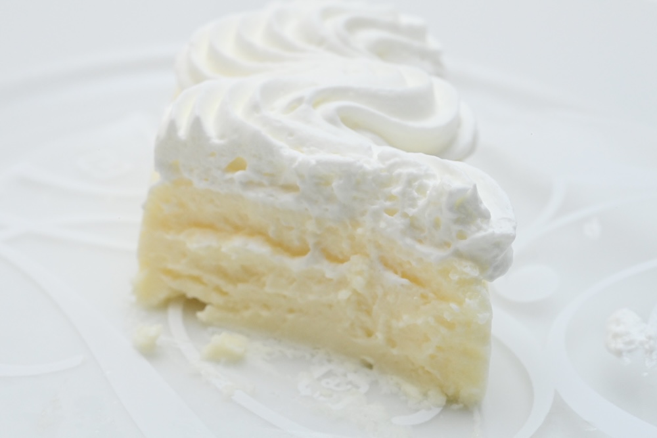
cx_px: 328
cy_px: 219
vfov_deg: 22.6
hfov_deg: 33.4
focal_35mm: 60
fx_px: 1095
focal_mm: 60
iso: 6400
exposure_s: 1/250
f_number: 18
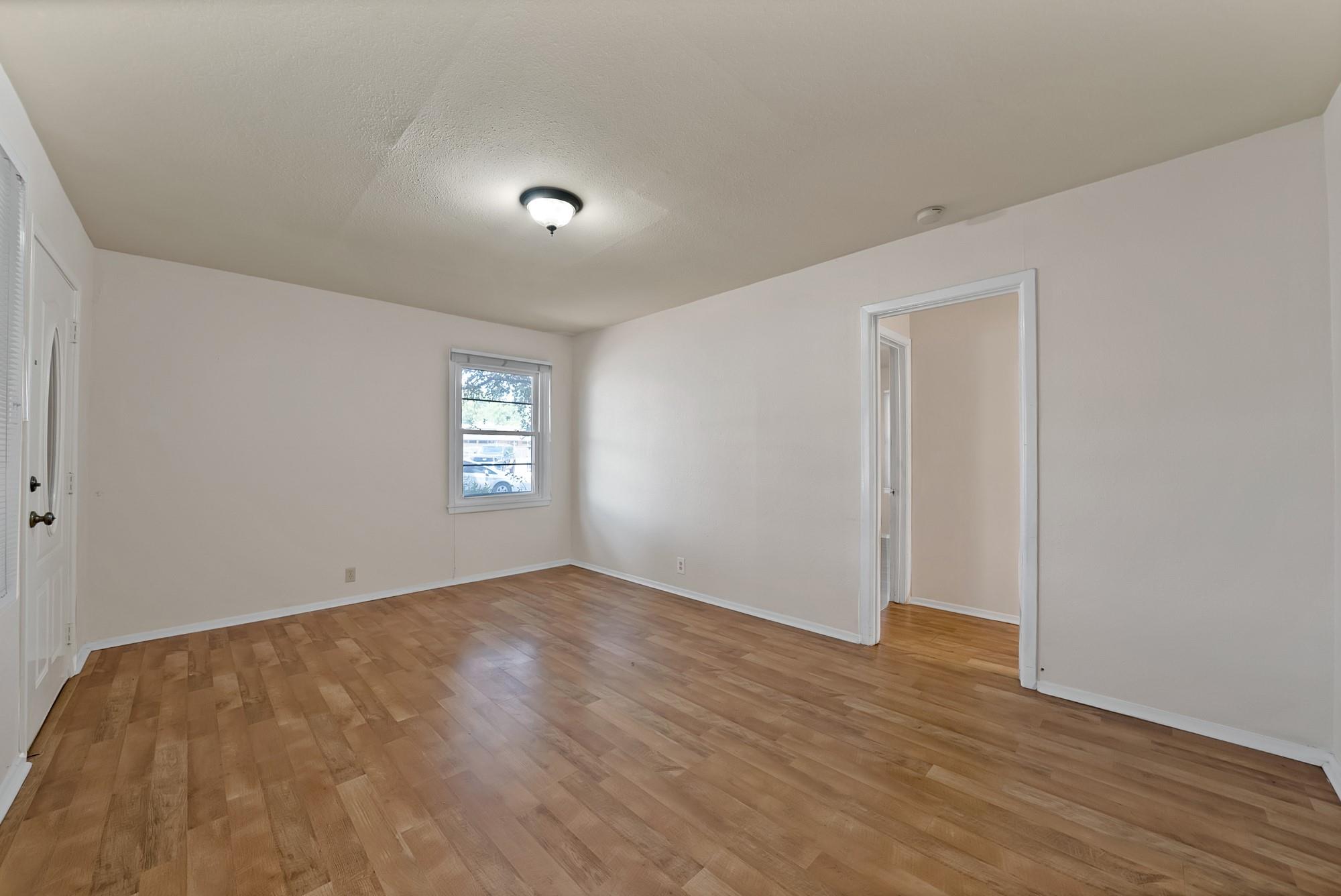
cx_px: 670
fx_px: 447
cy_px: 448
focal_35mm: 12
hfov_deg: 112.6
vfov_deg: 90.1
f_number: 9
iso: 640
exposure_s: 1.3
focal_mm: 12
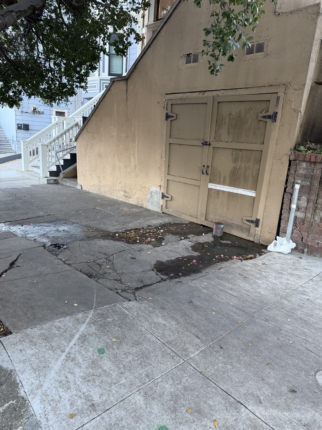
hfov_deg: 56.8
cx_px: 161
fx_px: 298
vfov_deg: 71.6
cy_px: 215
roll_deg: -3.4
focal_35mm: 24
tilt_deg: -14.6
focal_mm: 6.76
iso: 200
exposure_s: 1/71
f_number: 1.78
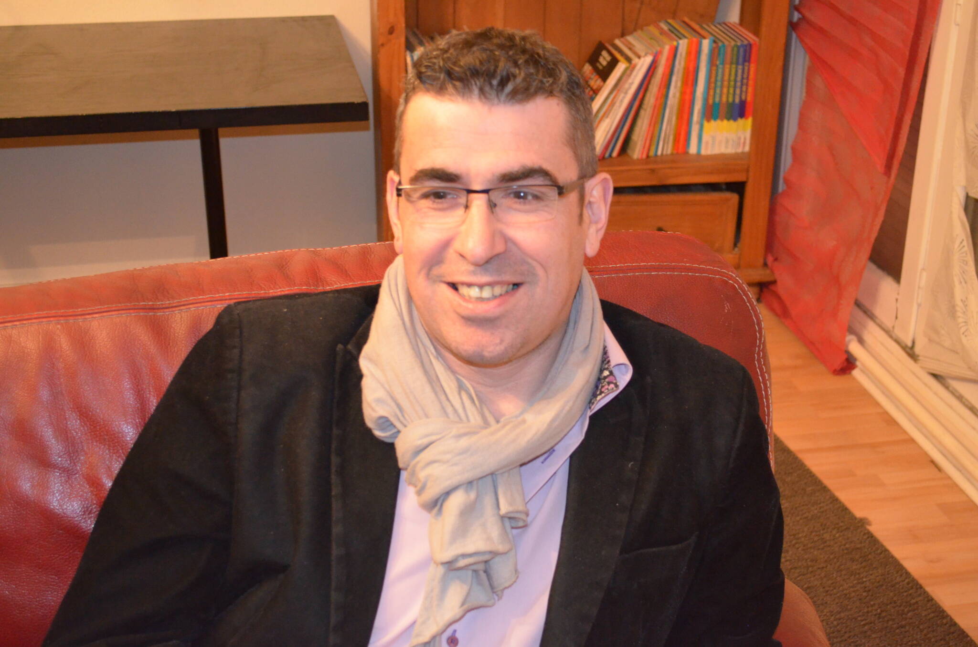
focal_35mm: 51
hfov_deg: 39.0
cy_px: 324
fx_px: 1382
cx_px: 489
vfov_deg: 26.4
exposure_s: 1/13
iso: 3200
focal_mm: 34
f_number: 5
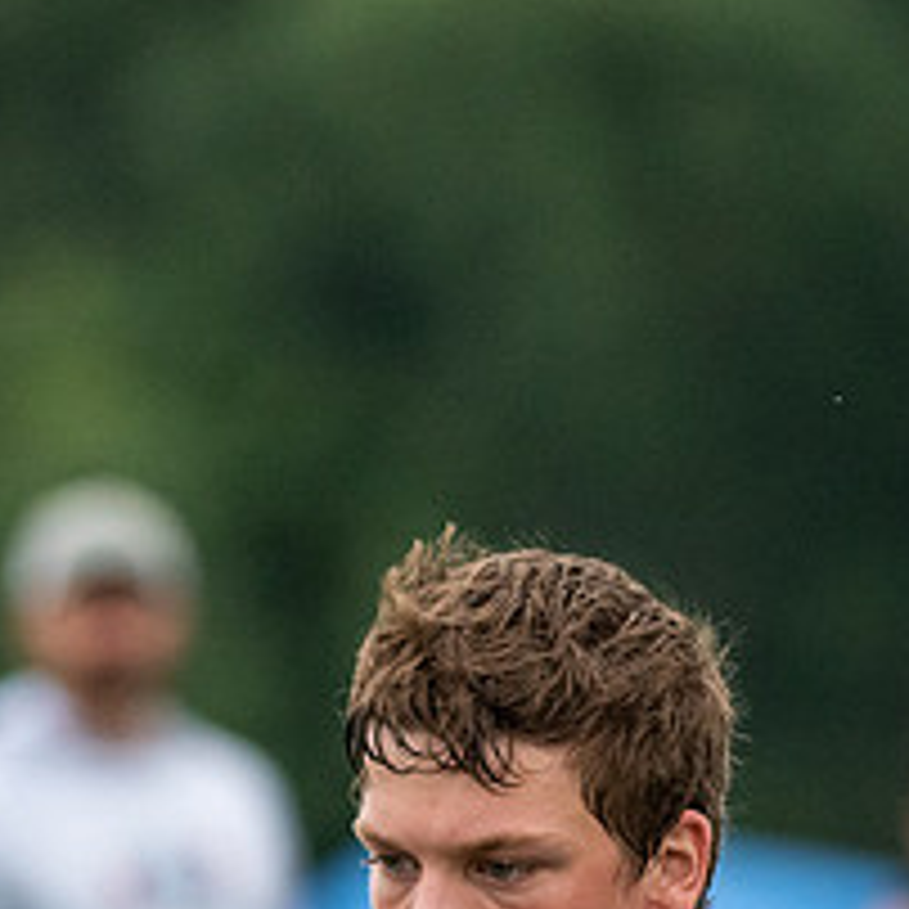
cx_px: 318
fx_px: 39989
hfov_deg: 1.3
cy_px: 838
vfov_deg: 1.3
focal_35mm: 1346
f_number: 5
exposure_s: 1/2000
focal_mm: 300
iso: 1600
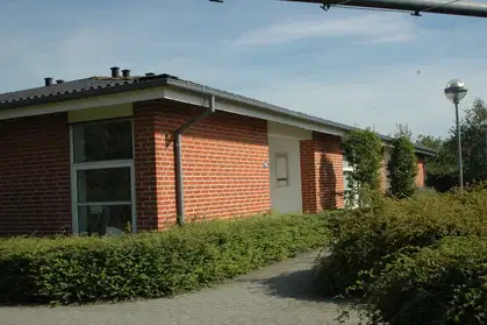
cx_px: 244
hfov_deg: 46.4
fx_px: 568
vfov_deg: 31.9
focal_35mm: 42
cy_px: 162
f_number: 10
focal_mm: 28
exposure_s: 1/400
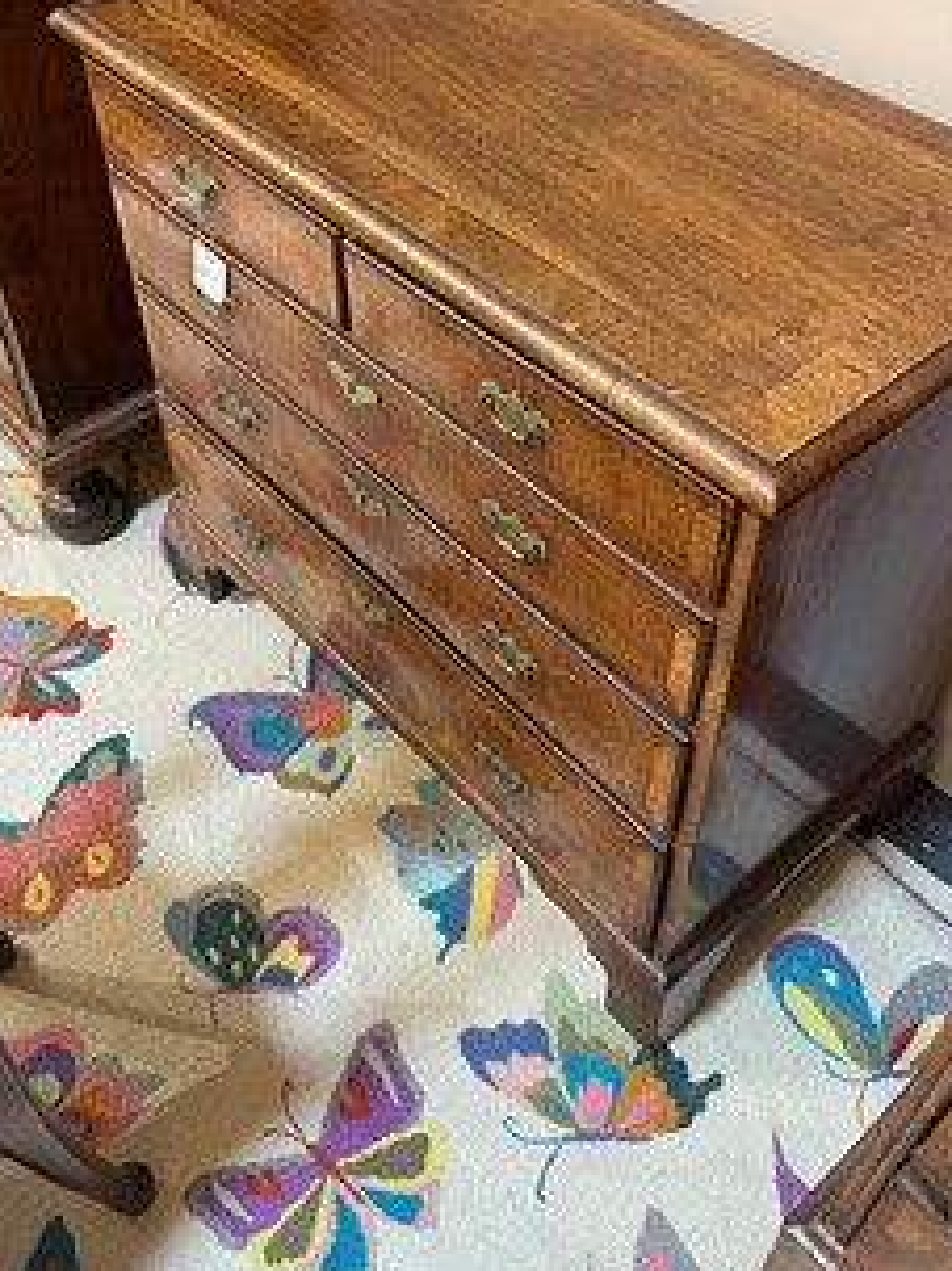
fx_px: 1211
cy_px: 482
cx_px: 461
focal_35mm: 33
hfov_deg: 42.9
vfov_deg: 54.8
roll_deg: -0.7
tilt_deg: -42.0
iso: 250
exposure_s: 1/50
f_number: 1.6
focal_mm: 5.1
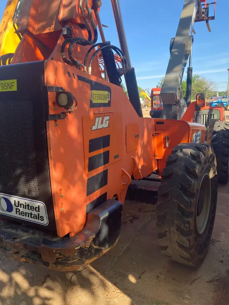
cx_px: 114
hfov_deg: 49.8
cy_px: 152
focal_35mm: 28
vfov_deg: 63.4
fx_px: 247
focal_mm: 3.99
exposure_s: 1/245
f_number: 1.8
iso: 20
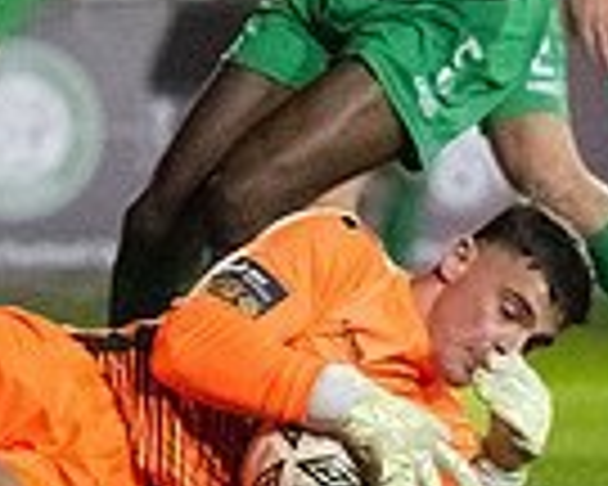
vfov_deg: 1.4
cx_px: 508
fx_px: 19722
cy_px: 428
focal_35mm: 1096
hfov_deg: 1.8
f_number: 2.8
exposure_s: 1/1000
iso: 6400
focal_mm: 135
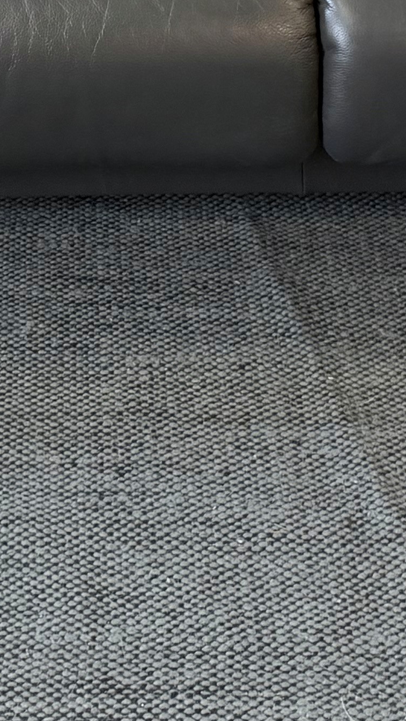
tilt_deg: -23.5
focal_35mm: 111
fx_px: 2125
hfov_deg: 10.8
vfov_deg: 17.7
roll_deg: +1.2
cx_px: 32
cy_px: -298
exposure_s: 1/120
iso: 80
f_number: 1.78
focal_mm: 6.76
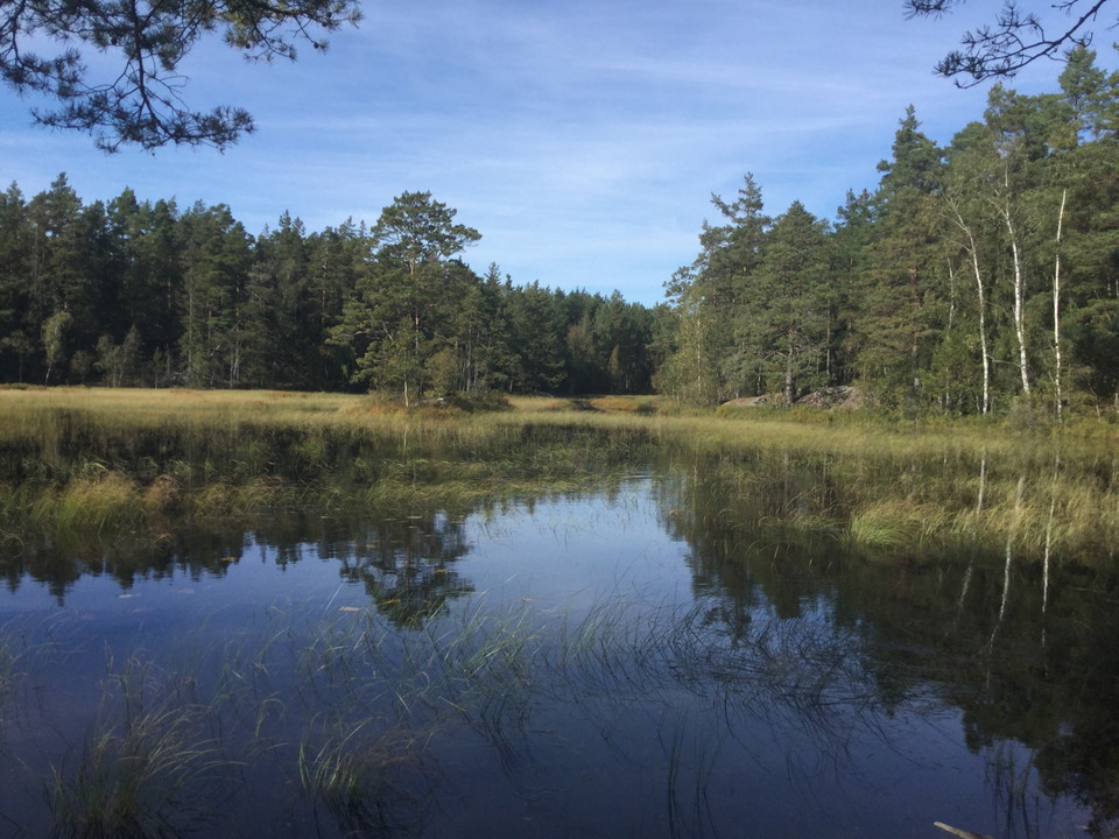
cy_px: 420
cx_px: 560
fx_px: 1002
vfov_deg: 45.4
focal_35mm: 31
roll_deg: -0.5
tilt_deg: -3.3
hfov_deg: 58.4
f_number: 2.4
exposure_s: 1/1274
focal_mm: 3.3
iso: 25
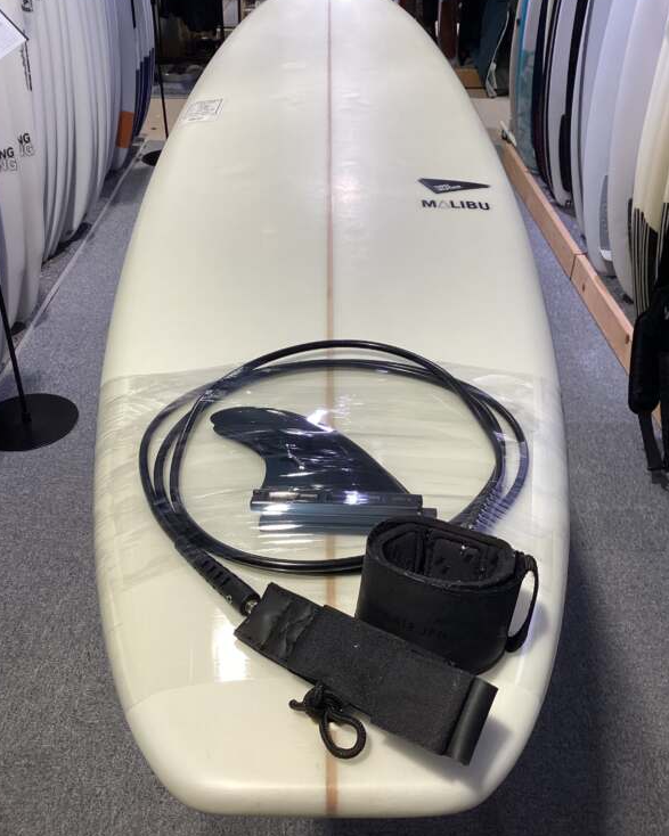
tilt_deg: -35.8
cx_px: 328
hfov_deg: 44.5
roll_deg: -0.2
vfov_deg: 54.2
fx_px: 817
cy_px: 403
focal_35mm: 33
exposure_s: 1/120
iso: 80
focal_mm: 3.3
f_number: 2.4
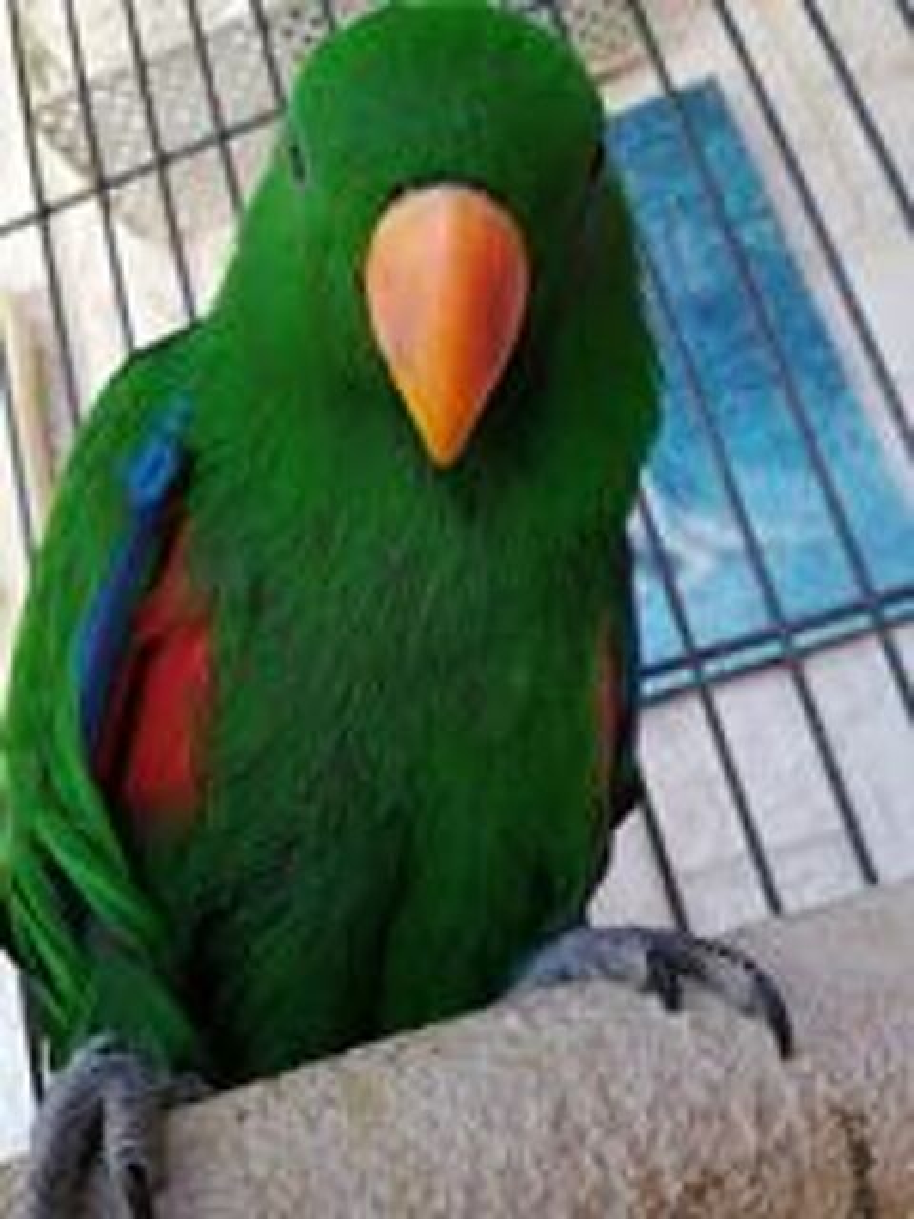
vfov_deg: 65.3
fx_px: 951
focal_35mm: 27
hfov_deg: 51.4
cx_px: 457
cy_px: 610
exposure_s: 1/60
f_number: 1.8
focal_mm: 3.95
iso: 144
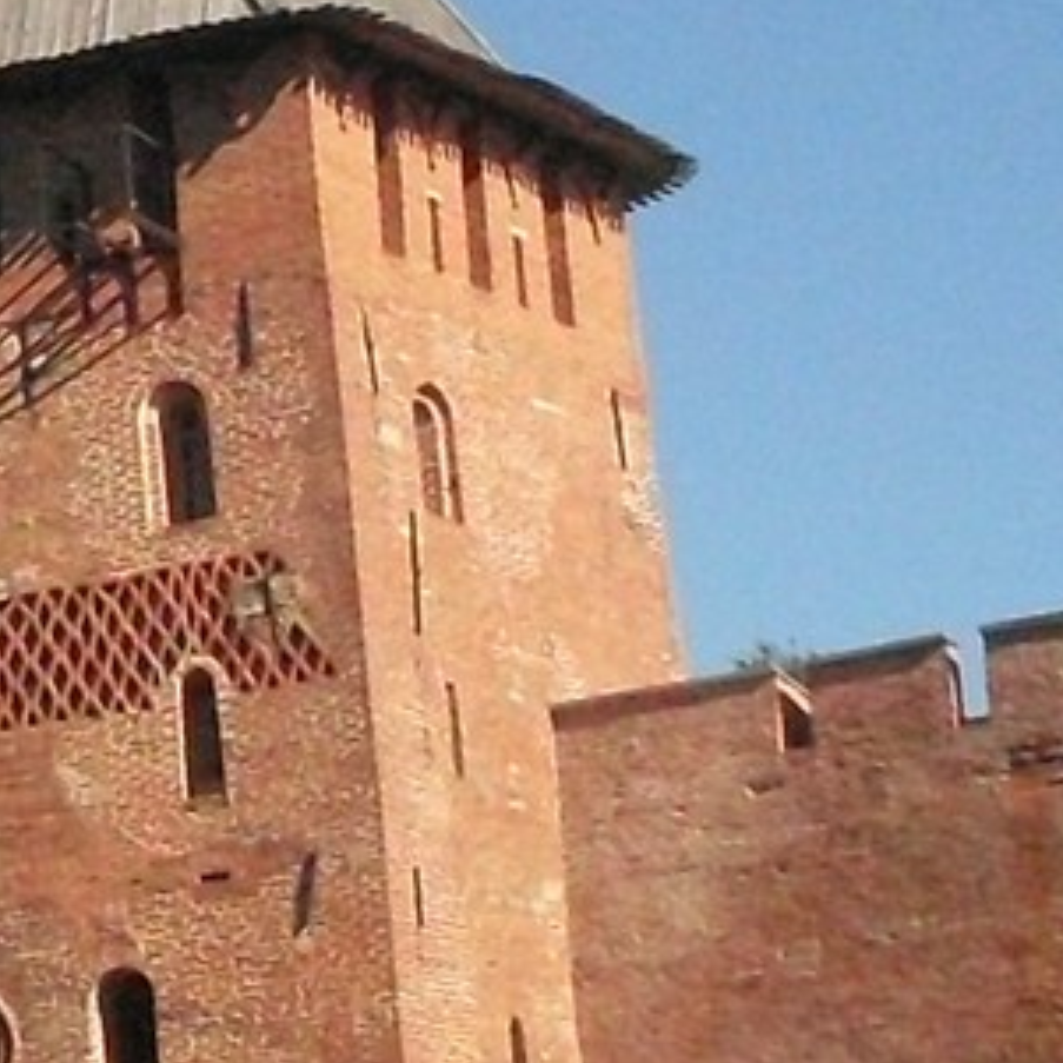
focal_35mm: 160
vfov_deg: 10.9
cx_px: -750
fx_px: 5559
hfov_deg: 10.4
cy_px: 454
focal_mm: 6.3
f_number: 8.4
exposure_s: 1/1000
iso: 400
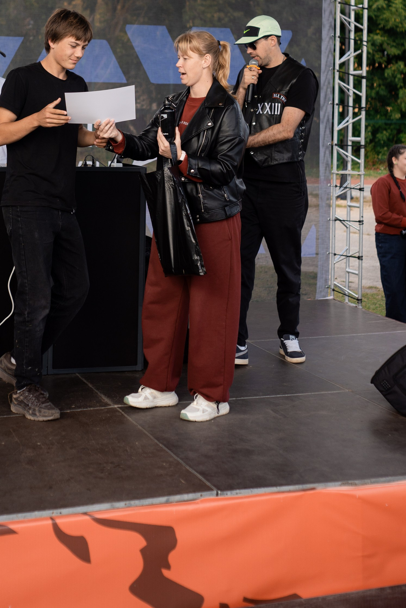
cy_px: 93
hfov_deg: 21.2
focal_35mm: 64
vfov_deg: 30.4
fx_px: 1083
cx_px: 145
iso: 100
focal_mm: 35
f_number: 2.2
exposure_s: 1/800
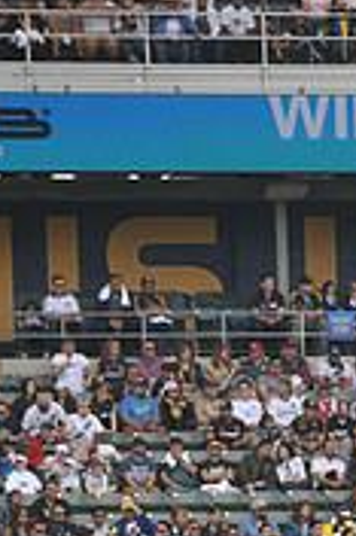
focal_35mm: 510
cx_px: 602
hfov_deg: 2.7
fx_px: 7579
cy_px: 527
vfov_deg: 4.0
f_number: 3.5
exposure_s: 1/2500
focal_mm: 155
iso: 320
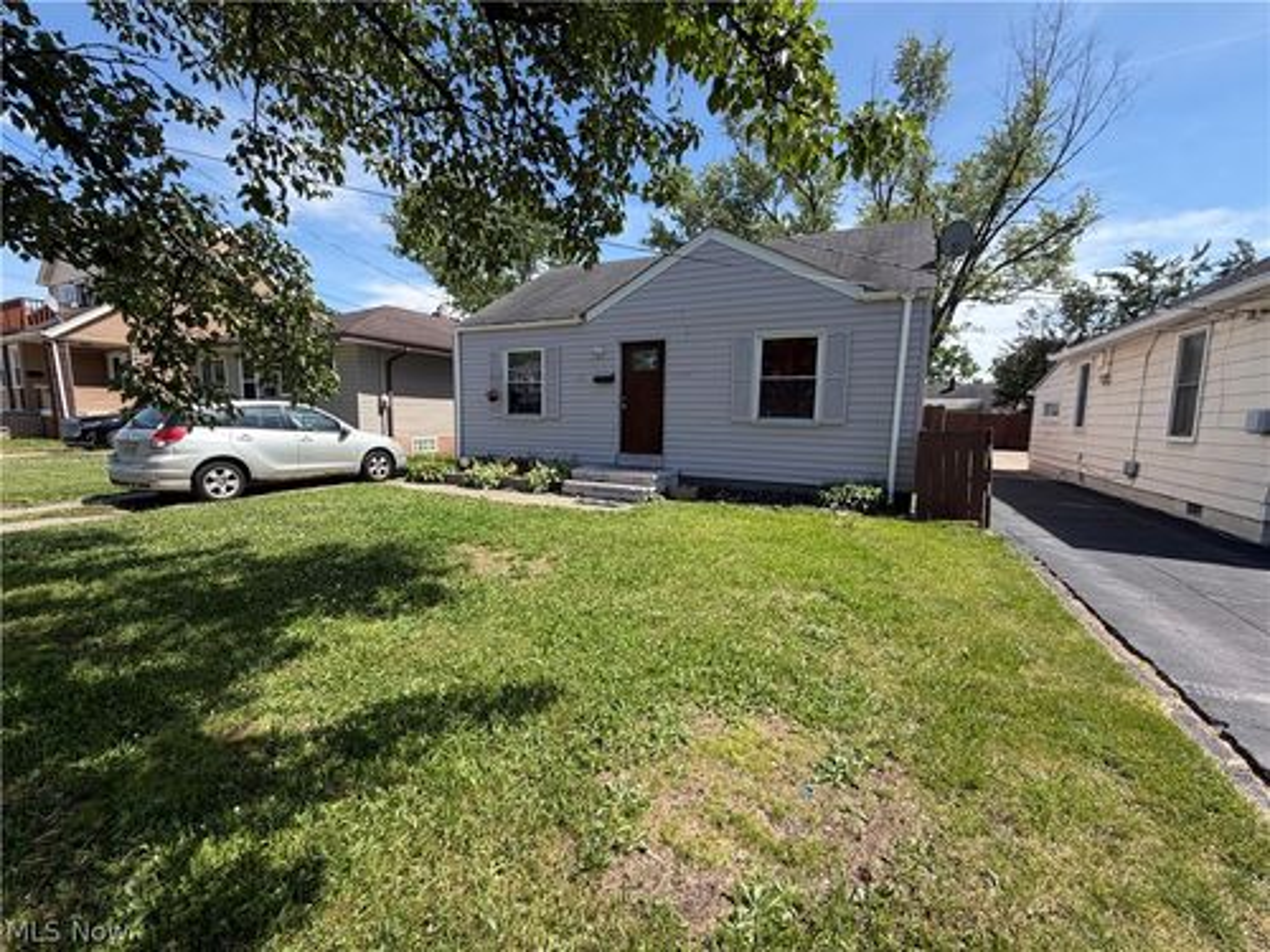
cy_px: 476
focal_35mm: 14
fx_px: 514
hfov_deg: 102.1
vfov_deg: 85.7
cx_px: 635
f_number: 2.2
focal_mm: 2.22
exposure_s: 1/770
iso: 40
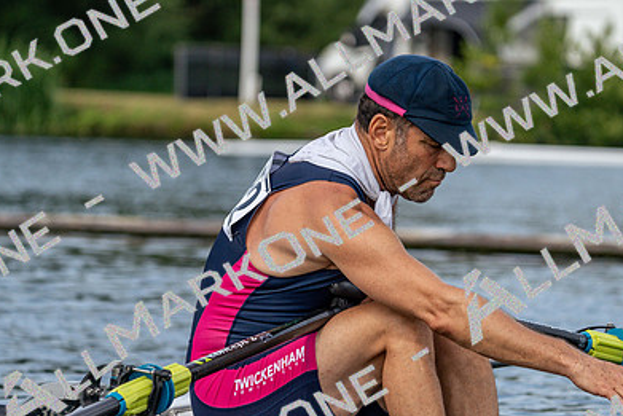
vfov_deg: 4.6
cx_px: 327
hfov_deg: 6.9
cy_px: 194
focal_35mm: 297
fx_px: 5141
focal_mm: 200
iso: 400
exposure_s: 1/1600
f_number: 5.6
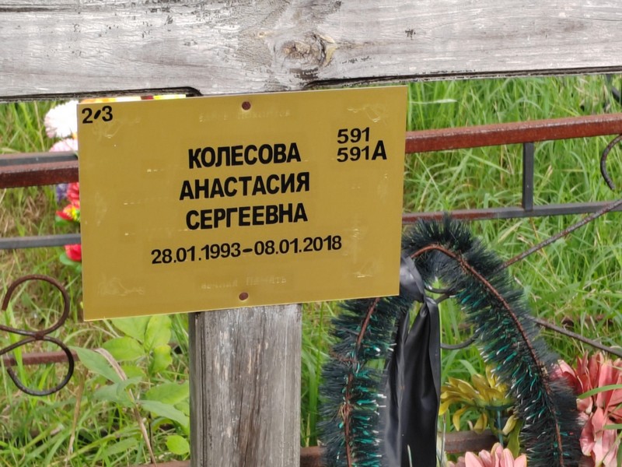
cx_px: 311
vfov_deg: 14.9
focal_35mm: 99
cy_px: 234
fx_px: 1779
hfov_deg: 19.8
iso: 100
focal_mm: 5.52
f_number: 1.9
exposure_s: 1/340
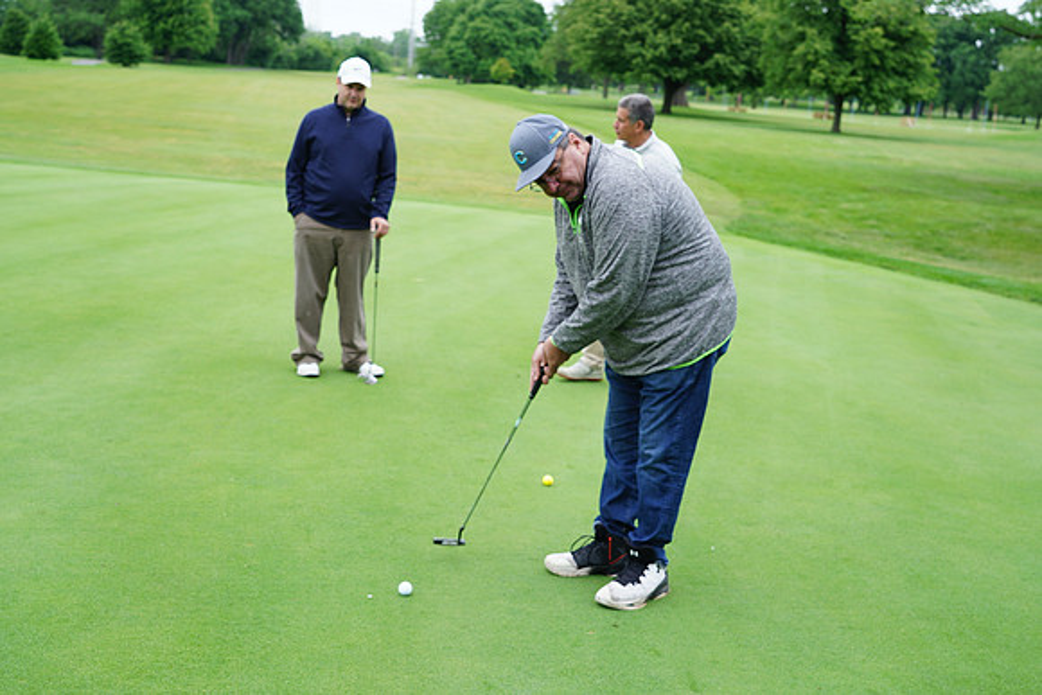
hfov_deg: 42.7
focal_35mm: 46
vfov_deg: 29.3
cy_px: 348
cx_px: 521
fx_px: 1332
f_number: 5.6
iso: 125
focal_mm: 46
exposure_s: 1/100
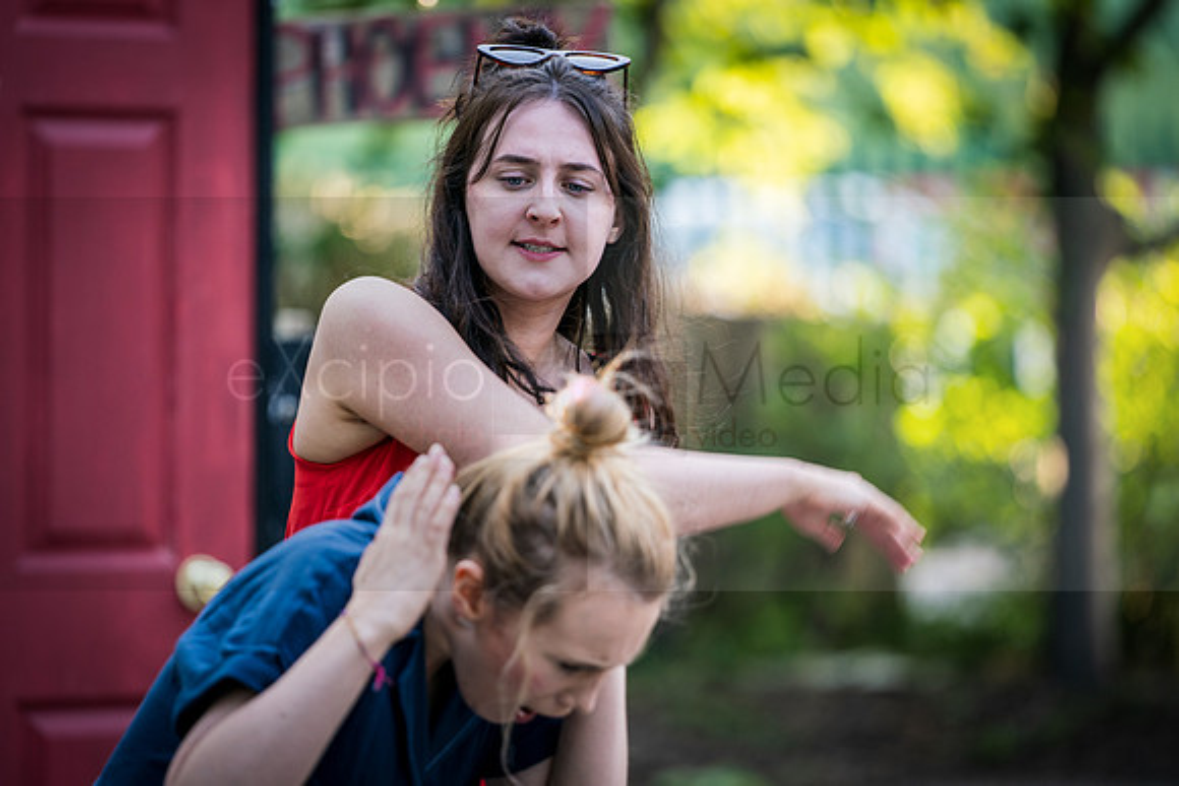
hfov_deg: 9.7
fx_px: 6924
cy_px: 360
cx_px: 554
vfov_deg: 6.5
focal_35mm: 211
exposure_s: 1/200
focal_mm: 184
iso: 250
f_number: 2.8
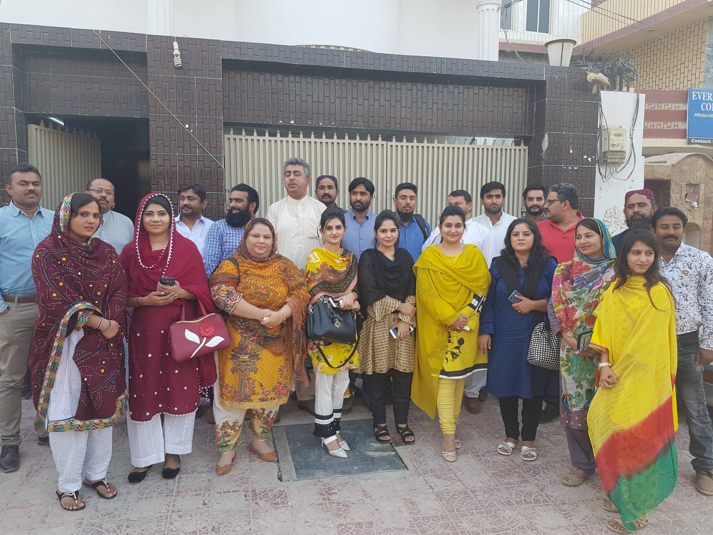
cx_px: 356
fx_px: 536
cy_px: 268
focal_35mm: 26
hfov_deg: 67.3
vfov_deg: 53.1
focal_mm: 4.3
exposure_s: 1/100
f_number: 1.7
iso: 50
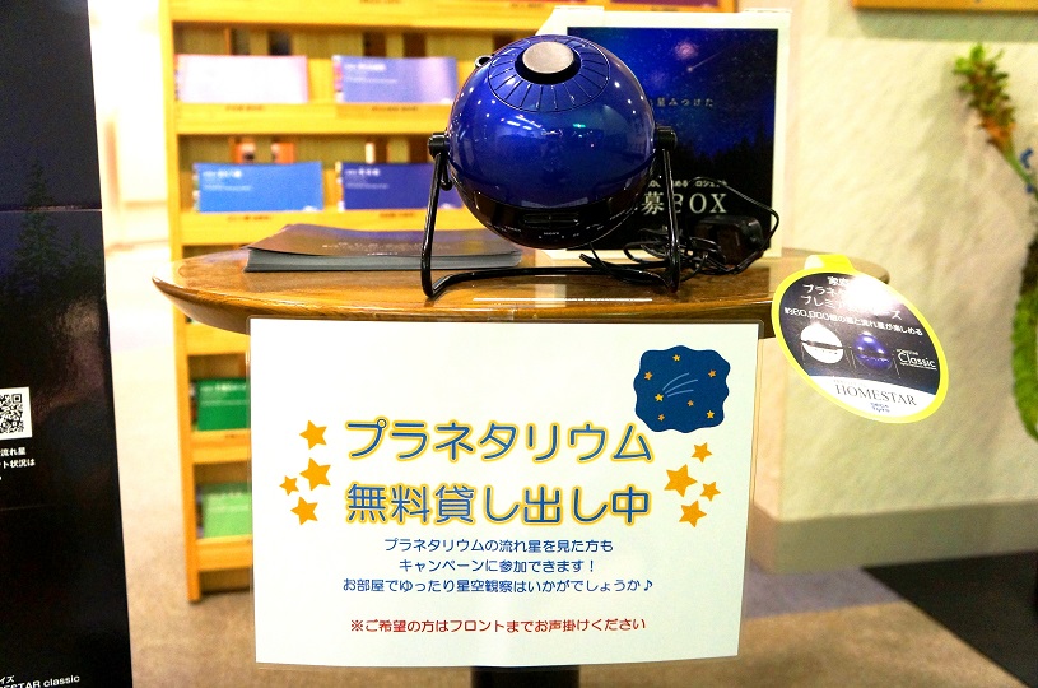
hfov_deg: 55.2
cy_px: 344
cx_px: 519
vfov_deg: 38.2
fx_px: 993
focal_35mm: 34
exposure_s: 1/60
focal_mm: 23
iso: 1250
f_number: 4
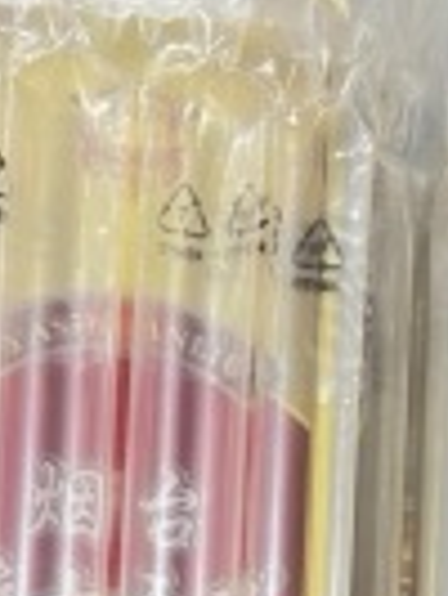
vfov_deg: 19.5
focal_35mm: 94
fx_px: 1619
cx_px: 327
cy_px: 735
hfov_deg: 15.7
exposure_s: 1/60
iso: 500
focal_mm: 5.7
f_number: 1.5
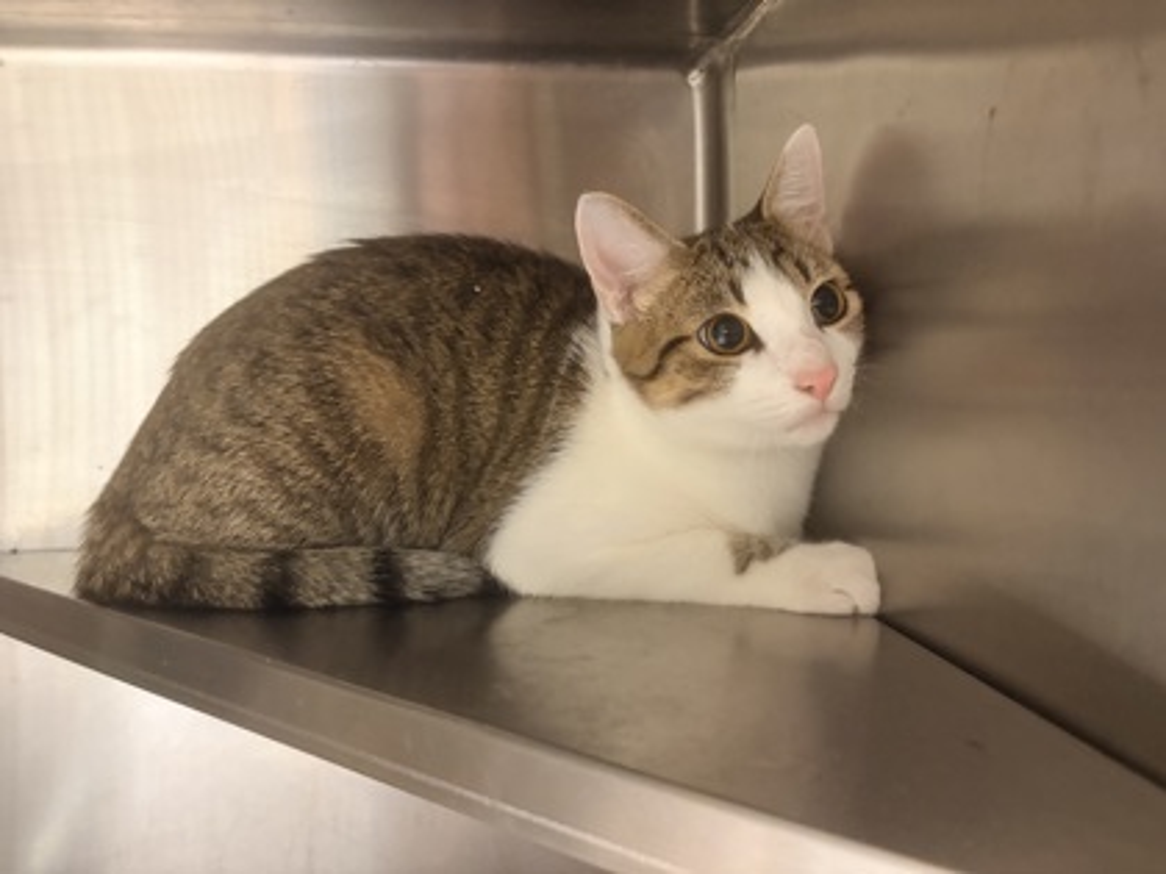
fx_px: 876
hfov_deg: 67.3
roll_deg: +1.0
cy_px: 437
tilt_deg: -5.0
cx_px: 583
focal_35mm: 26
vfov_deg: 53.1
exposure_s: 1/31
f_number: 1.6
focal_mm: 5.96
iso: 500
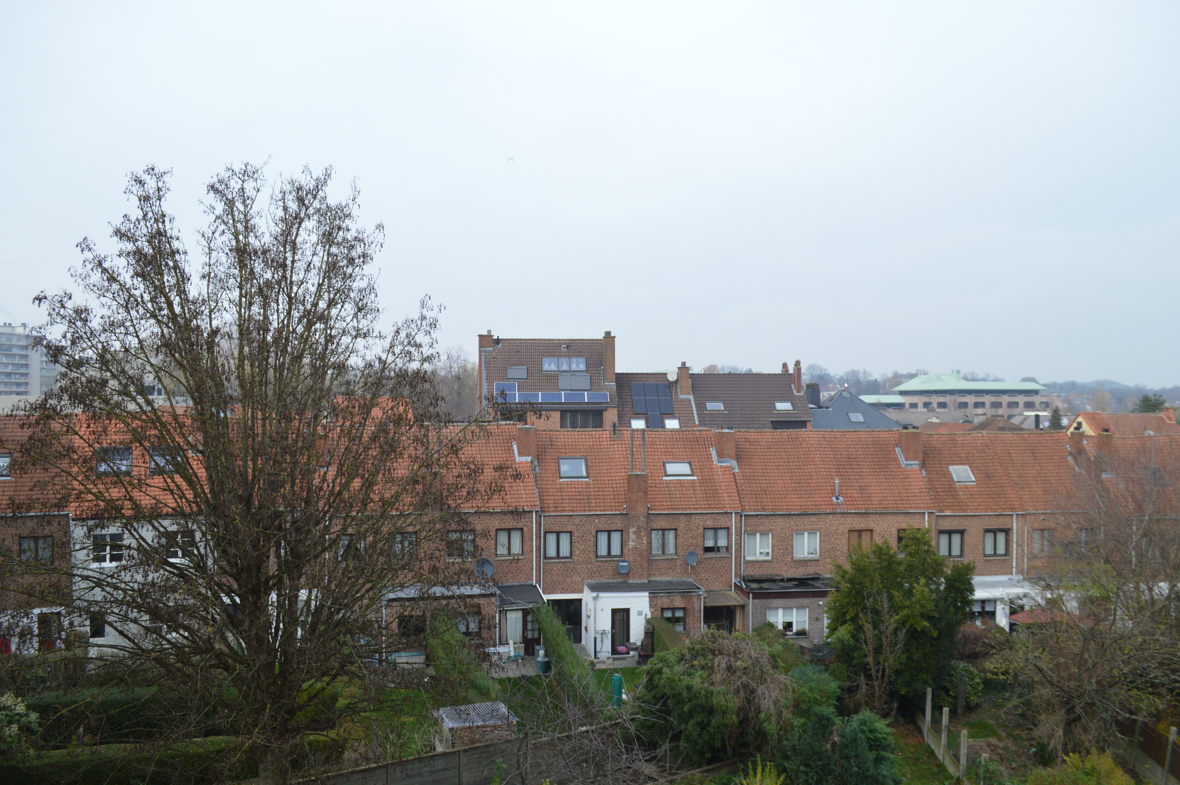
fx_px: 884
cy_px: 392
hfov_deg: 67.4
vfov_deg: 47.8
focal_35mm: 27
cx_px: 590
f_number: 5.6
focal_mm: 18
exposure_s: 1/125
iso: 180
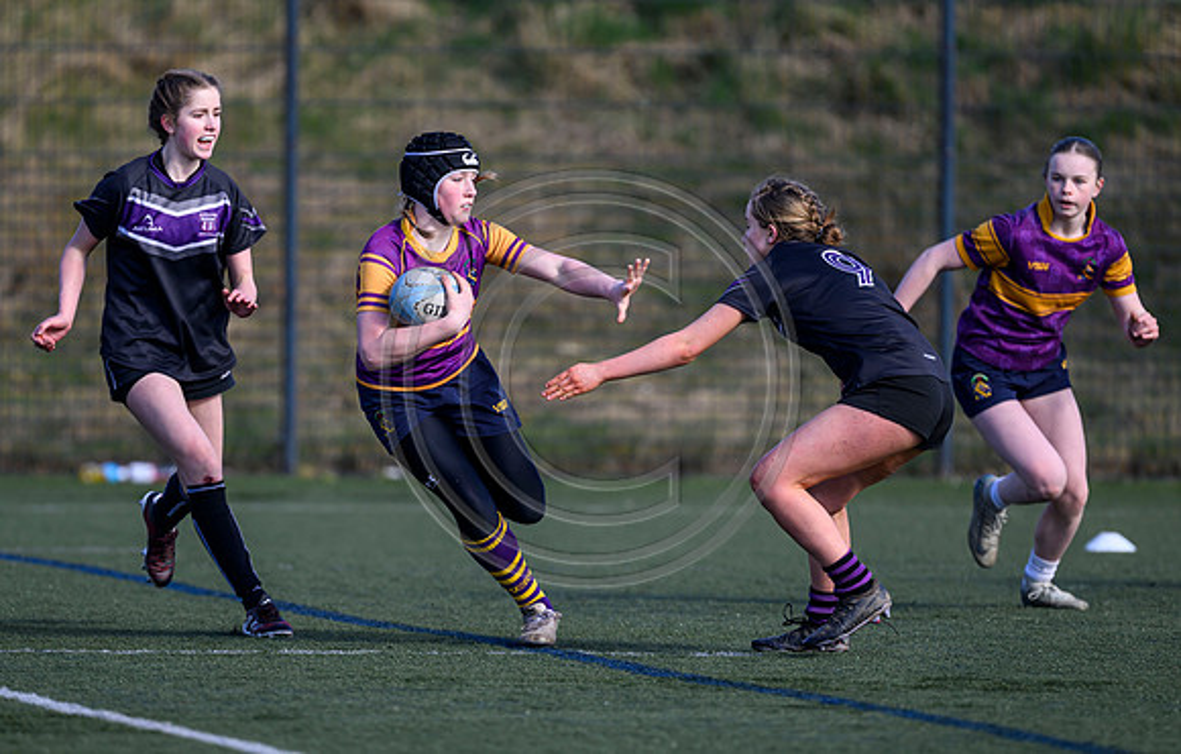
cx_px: 486
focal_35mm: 567
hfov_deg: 3.7
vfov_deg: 2.3
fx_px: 18370
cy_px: 449
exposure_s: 1/1600
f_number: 3.2
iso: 200
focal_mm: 400
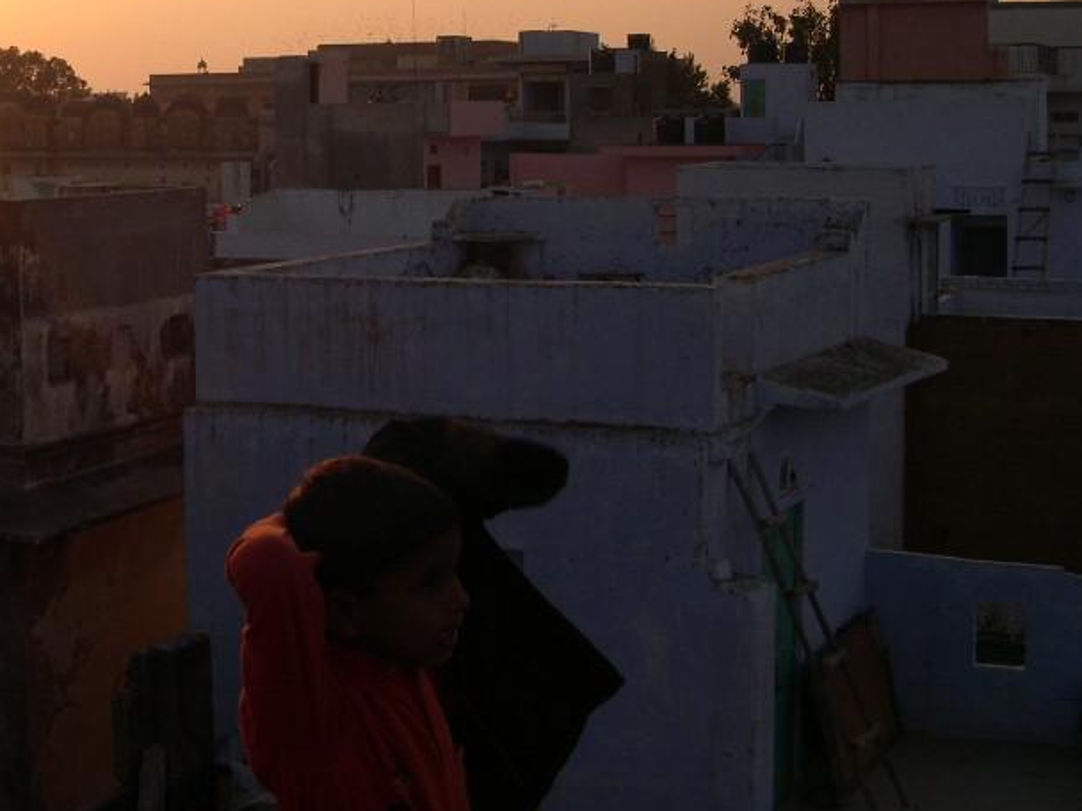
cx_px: 224
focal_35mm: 64
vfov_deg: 22.6
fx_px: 2000
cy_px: 174
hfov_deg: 29.6
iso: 100
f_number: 7.6
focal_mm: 8
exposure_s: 1/187
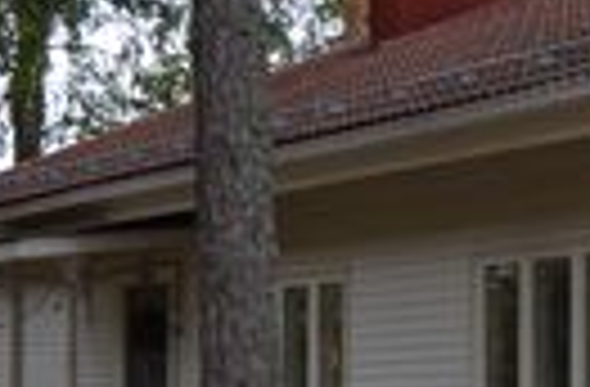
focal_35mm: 147
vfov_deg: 9.2
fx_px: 2398
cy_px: 344
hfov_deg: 13.3
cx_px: 869
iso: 200
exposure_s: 1/125
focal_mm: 20
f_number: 5.6
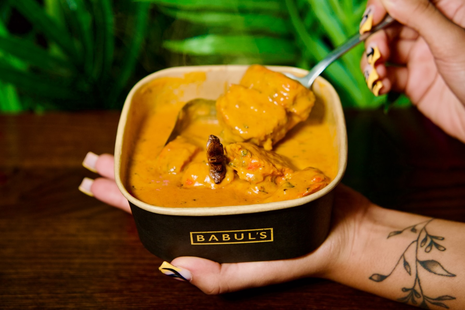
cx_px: 232
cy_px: 155
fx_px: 853
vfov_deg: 20.6
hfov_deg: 30.5
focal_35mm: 66
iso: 2000
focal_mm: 66
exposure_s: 1/250
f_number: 4
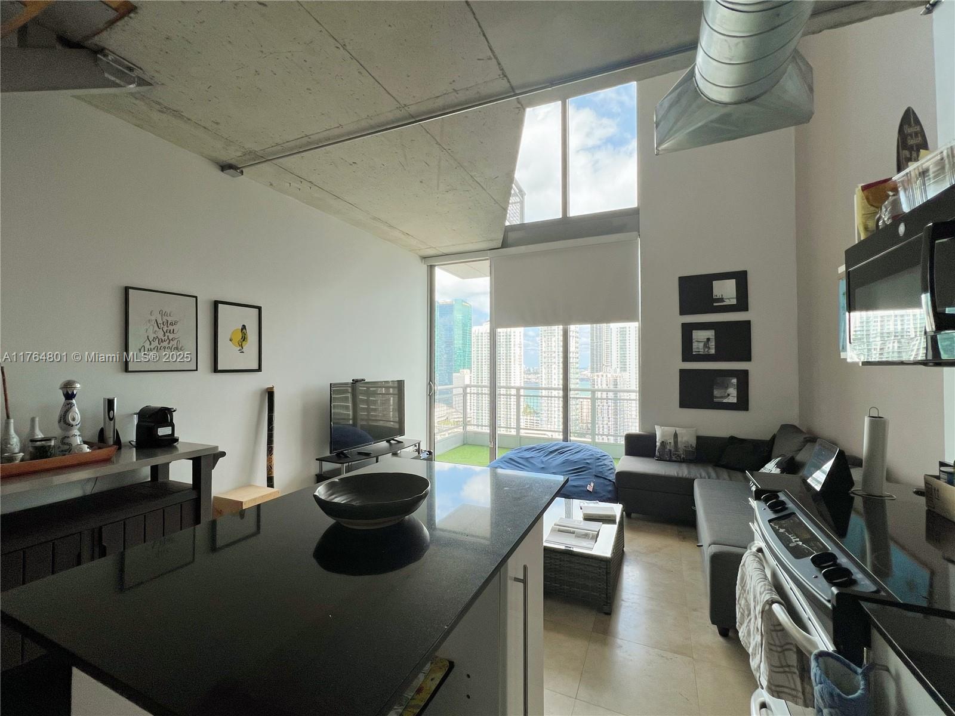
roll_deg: +3.1
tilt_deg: +0.3
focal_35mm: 13
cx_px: 478
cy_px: 358
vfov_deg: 89.9
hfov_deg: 106.2
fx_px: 359
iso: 32
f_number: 1.8
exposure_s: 1/352
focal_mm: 1.57
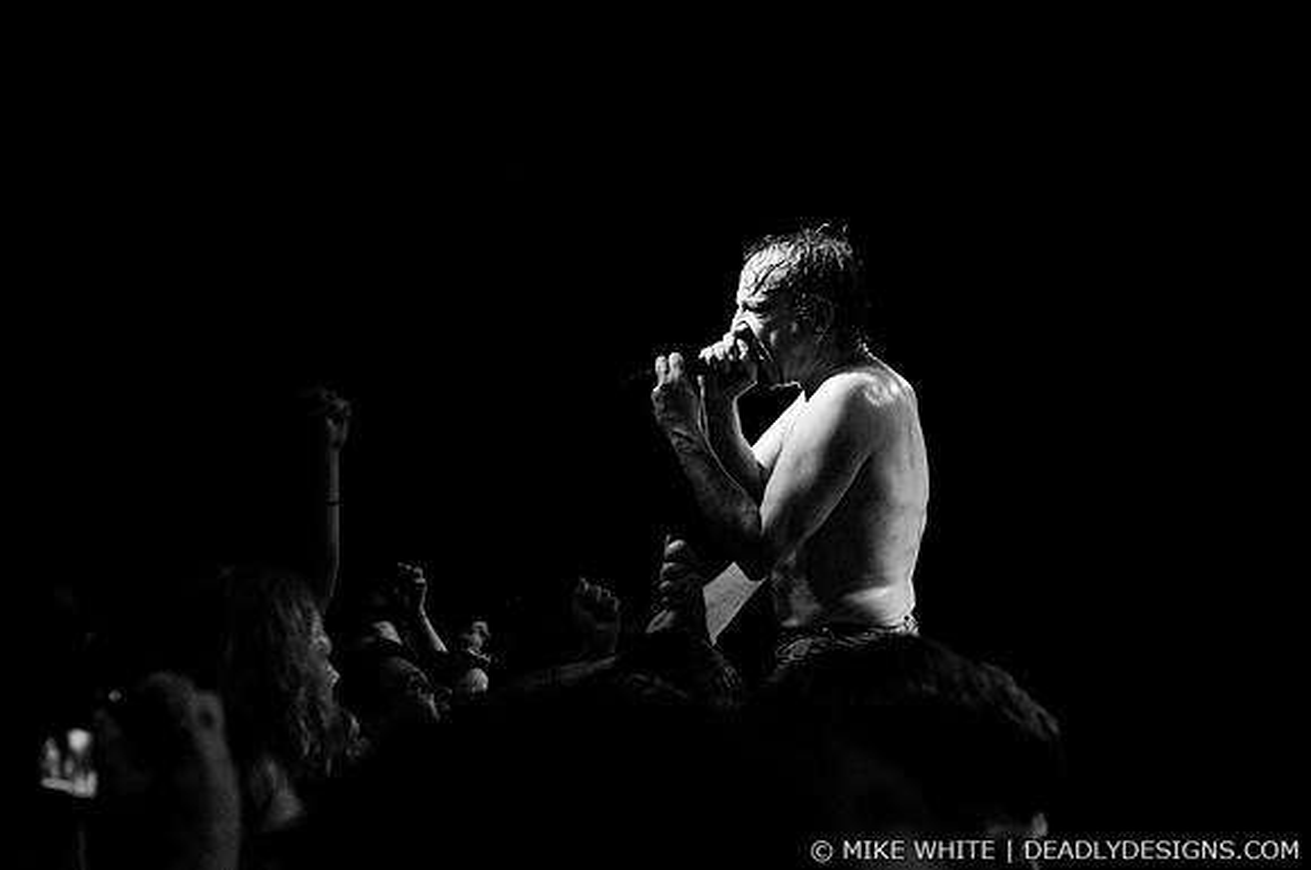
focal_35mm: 45
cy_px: 435
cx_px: 656
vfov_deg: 29.8
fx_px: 1636
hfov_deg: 43.7
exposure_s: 1/250
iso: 1000
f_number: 3.2
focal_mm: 30
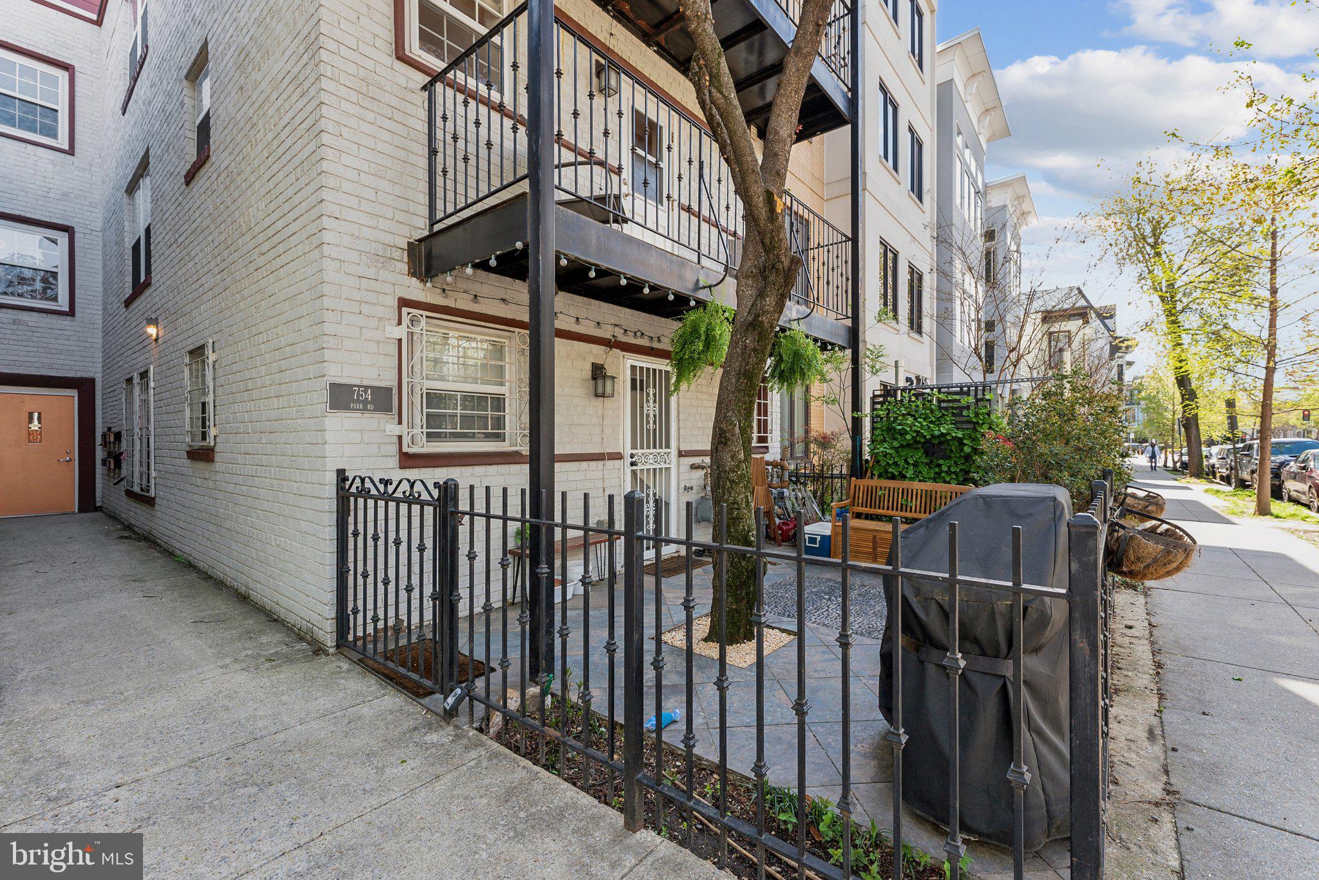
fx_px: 513
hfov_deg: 104.2
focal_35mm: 14
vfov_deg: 81.3
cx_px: 660
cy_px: 440
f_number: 9
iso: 250
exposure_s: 1/40
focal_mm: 14
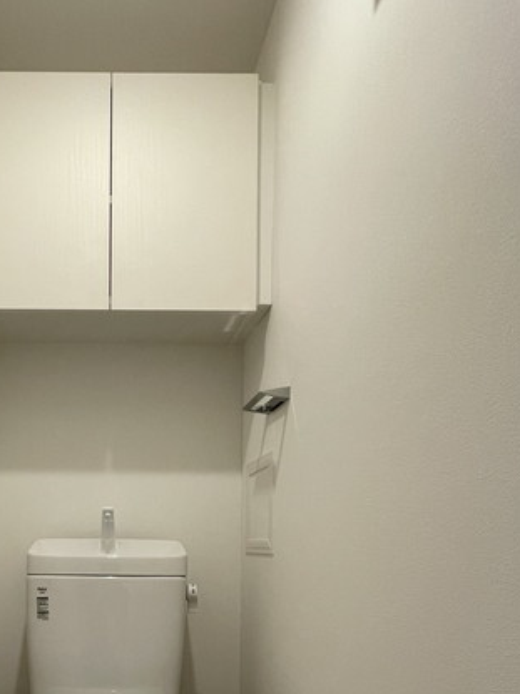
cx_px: 105
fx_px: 541
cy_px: 549
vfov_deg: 60.4
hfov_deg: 48.5
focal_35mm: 27
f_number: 2.4
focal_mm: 1.55
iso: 200
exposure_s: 1/50
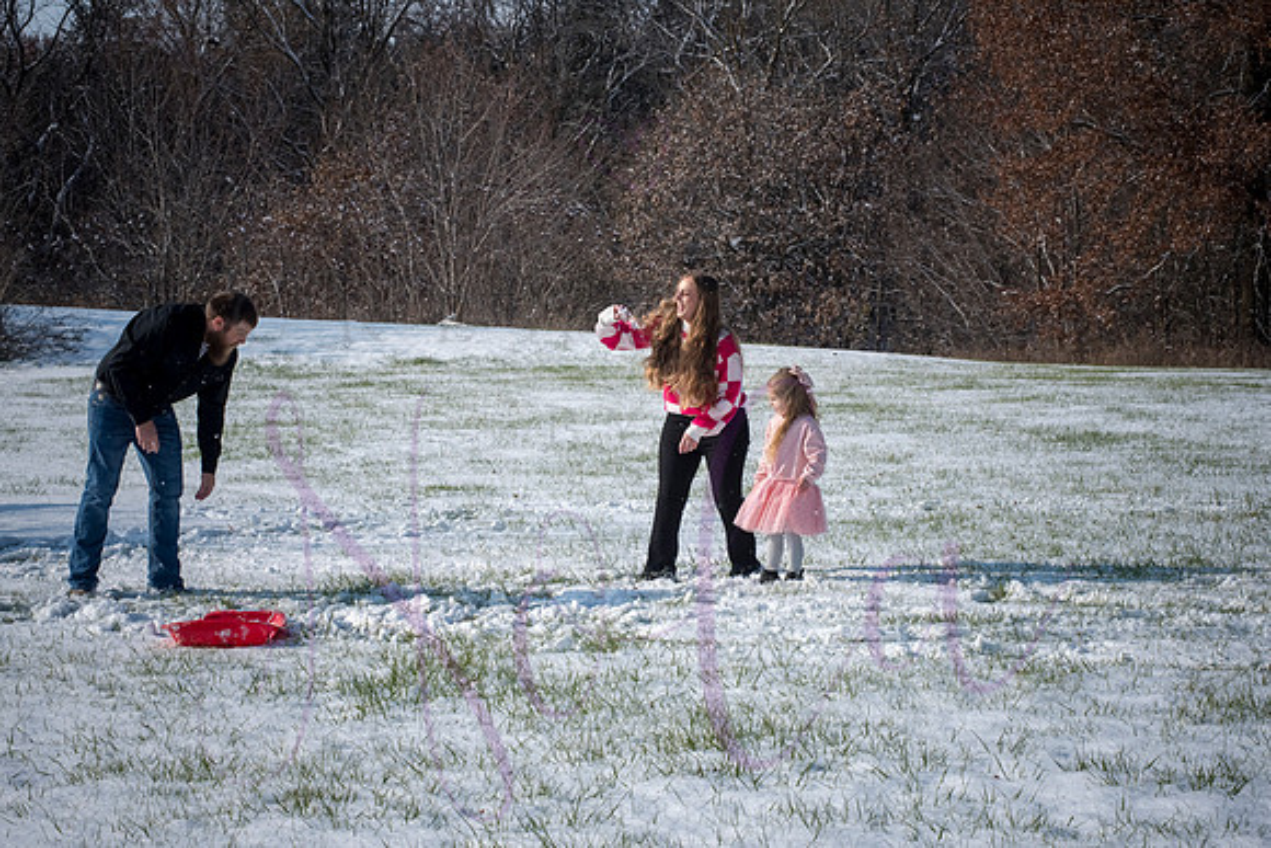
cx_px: 636
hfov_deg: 25.4
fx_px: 2825
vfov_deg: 17.1
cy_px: 424
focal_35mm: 80
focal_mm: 80
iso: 640
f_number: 14
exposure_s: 1/1000
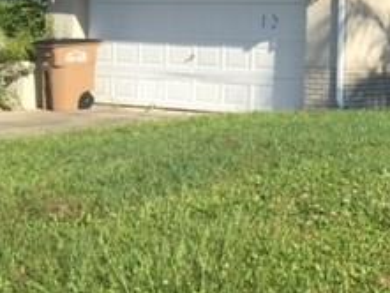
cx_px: 506
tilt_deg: +3.9
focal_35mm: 84
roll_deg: -2.7
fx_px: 947
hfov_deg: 21.1
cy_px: -14
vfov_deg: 17.1
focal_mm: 4.15
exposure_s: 1/1582
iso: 32
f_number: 2.2
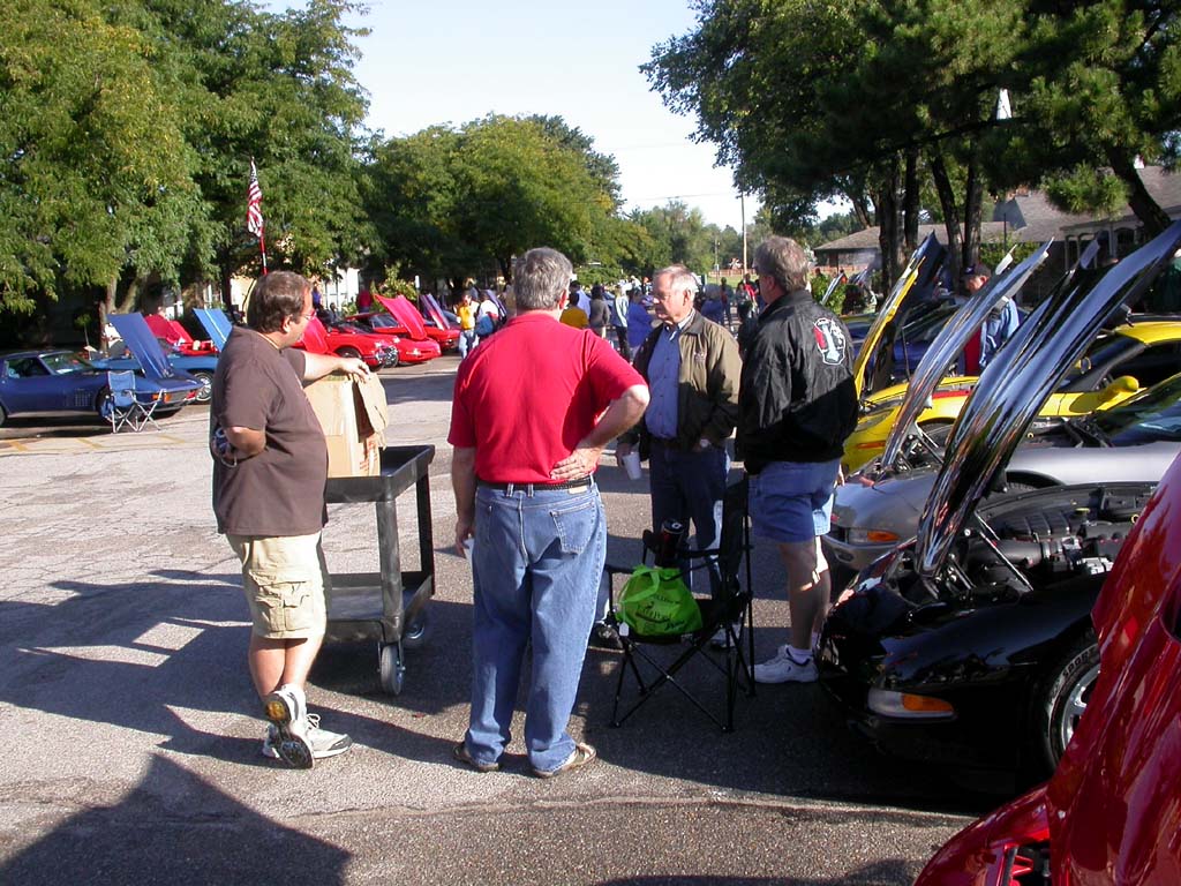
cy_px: 443
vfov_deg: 37.7
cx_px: 590
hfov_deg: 49.0
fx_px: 1296
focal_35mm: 38
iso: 100
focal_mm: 7.85
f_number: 6
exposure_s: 1/200
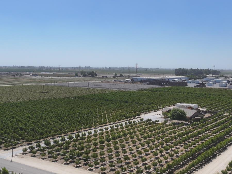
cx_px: 144
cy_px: 68
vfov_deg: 35.8
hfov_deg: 46.4
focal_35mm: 40
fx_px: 268
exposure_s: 1/3200
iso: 130
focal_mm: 12.29
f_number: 2.8
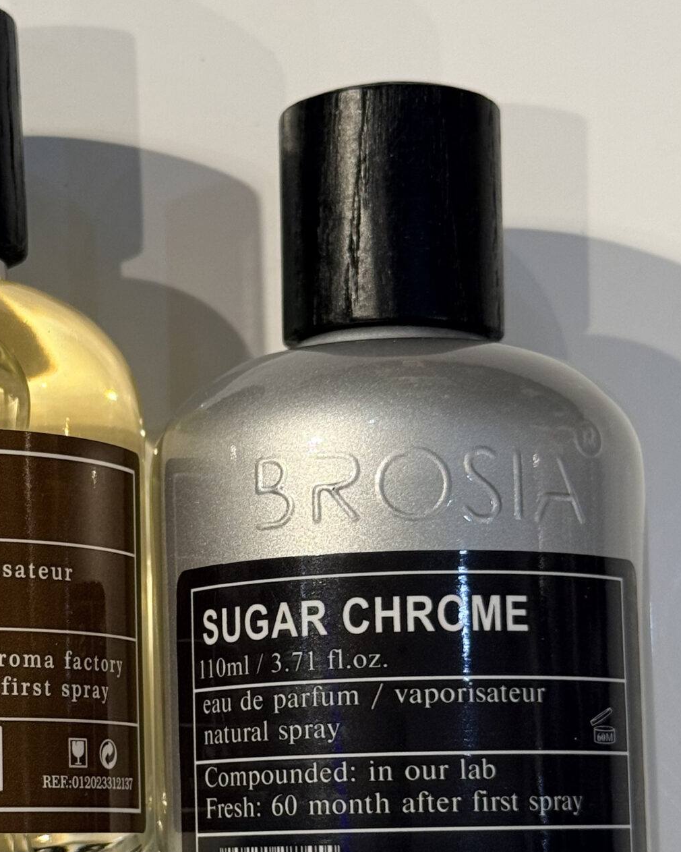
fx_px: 2394
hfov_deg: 16.1
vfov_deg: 20.1
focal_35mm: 95
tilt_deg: -82.1
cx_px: 177
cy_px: 581
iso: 64
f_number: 1.78
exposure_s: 1/50
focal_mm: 6.76
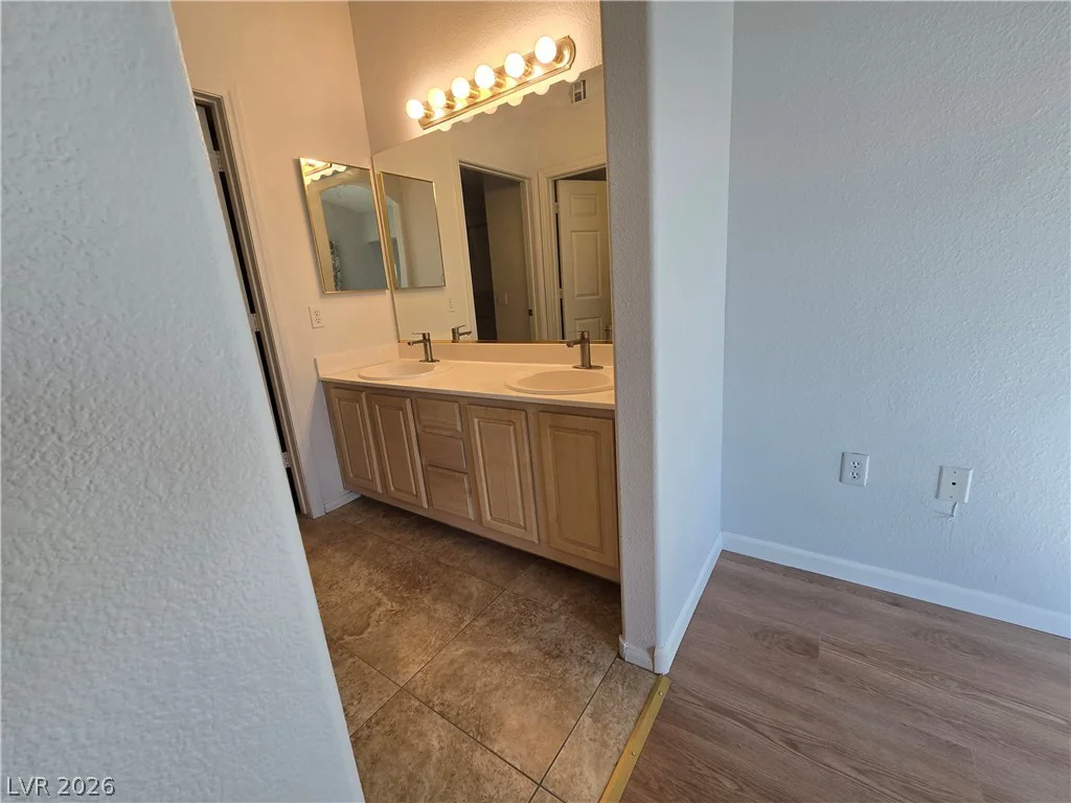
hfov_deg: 106.2
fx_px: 402
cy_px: 402
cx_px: 536
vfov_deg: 89.9
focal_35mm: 13
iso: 80
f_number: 2.2
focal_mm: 2.2
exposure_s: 1/120
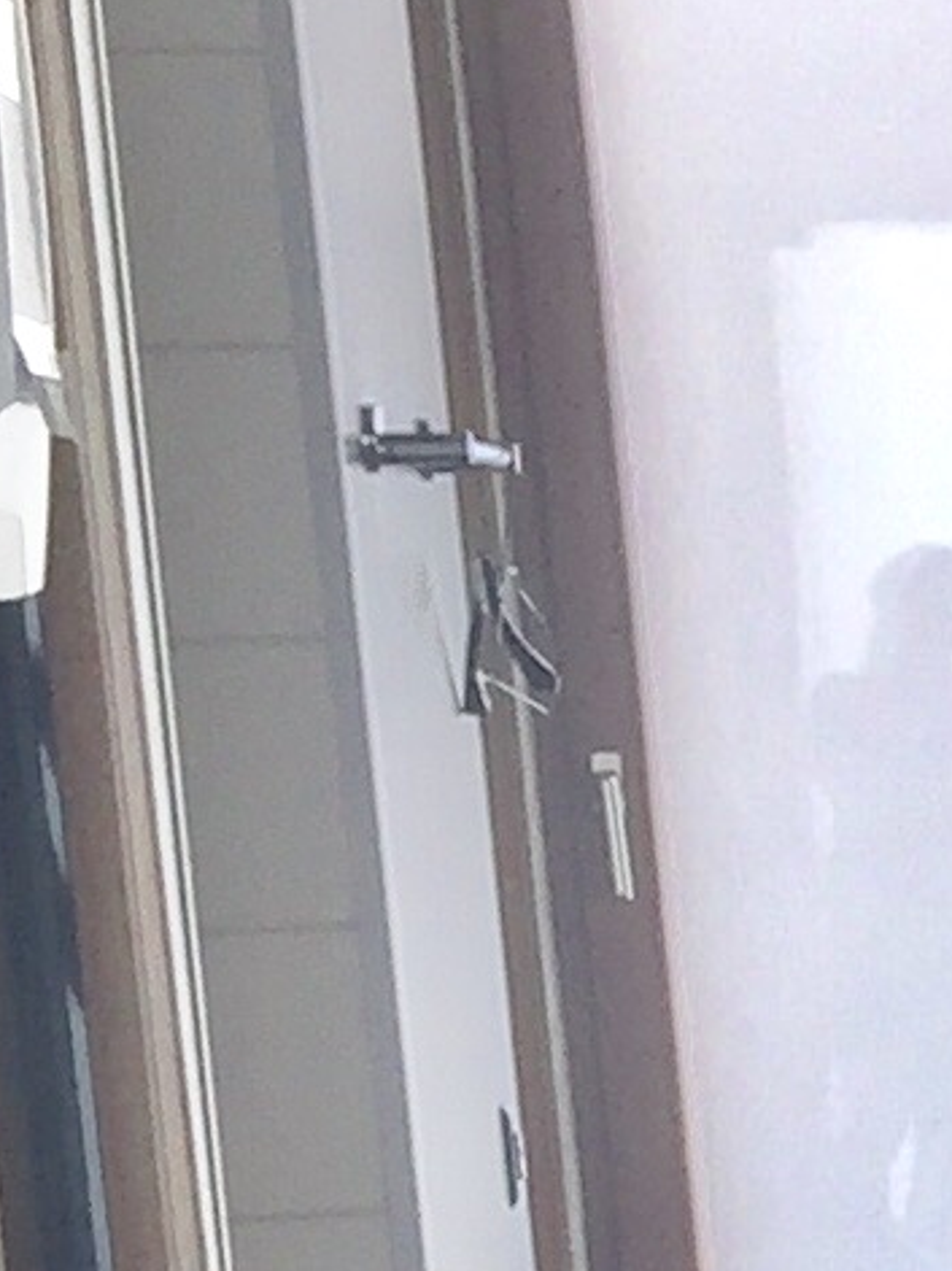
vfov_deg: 9.6
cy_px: 1862
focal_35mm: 201
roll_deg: +1.2
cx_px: 3768
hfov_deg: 6.2
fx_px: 7374
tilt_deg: -8.8
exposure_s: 1/100
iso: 32
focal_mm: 4.15
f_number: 2.2
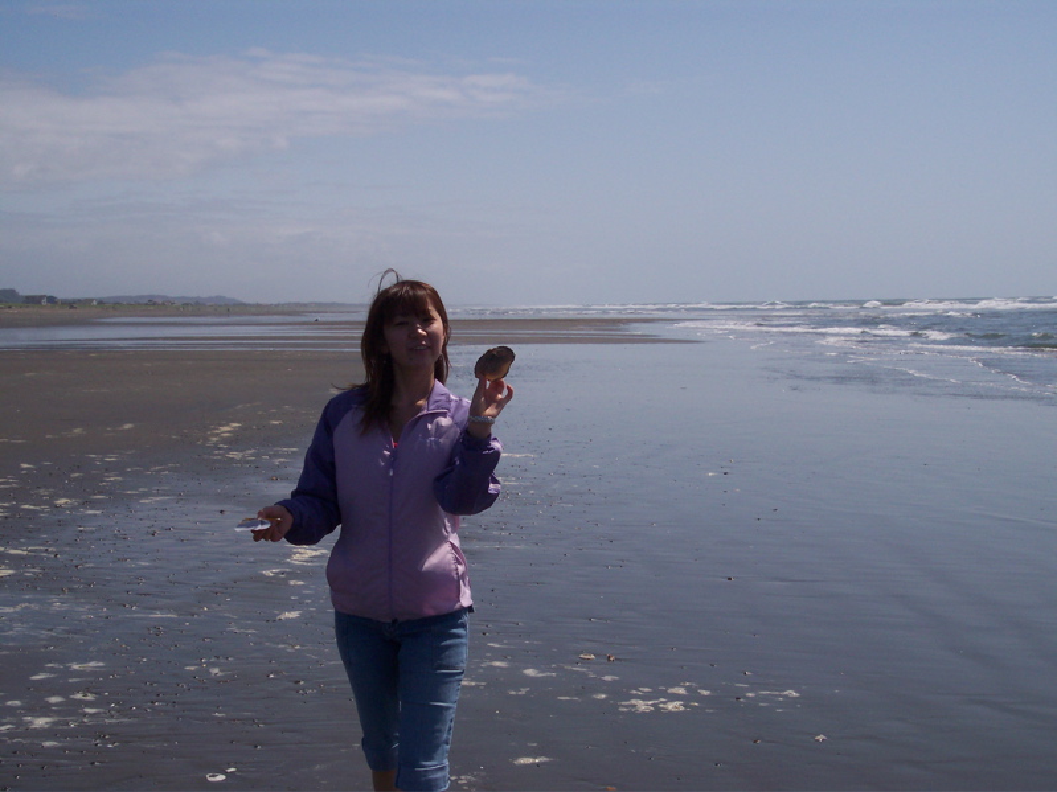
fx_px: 1557
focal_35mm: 51
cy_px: 396
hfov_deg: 37.5
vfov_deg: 28.6
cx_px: 528
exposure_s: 1/1000
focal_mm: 10.7
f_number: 5.6
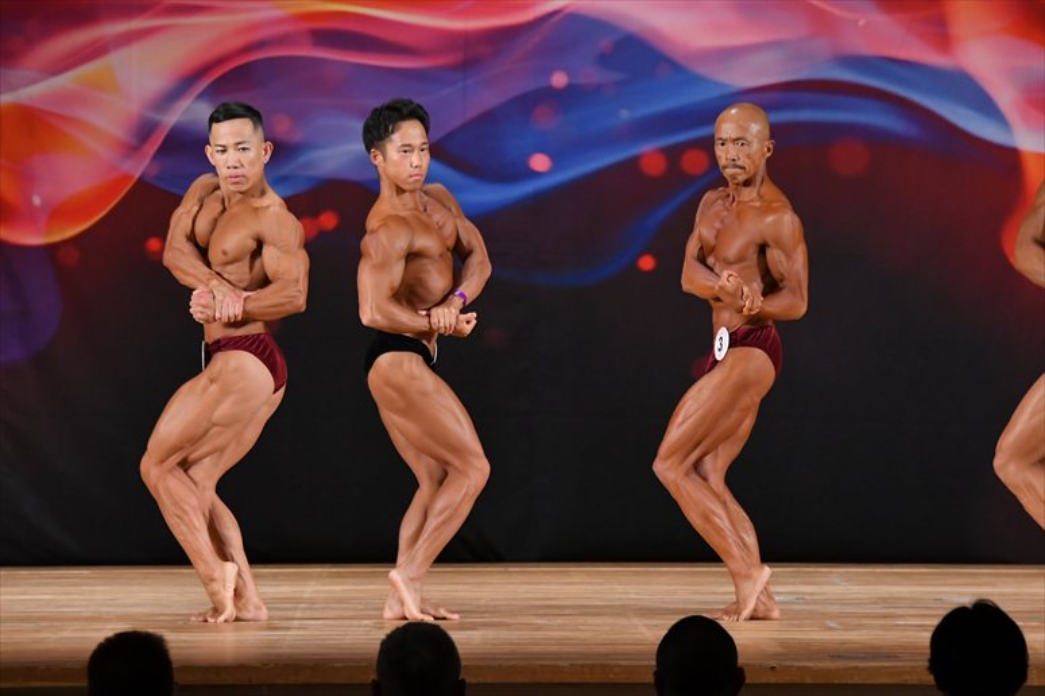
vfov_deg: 6.1
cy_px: 348
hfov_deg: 9.2
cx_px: 522
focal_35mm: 225
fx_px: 6528
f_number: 5.6
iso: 3200
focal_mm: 150
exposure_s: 1/400
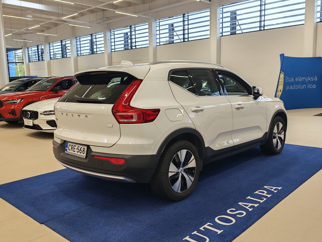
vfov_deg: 42.9
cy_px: 121
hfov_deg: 55.4
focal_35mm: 33
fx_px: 307
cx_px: 161
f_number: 1.9
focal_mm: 6.12
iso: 160
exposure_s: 1/100
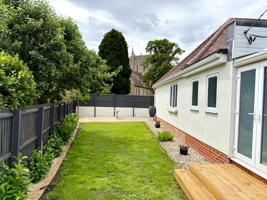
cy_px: 100
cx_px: 134
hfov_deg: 71.6
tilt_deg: +0.1
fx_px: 185
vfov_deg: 56.8
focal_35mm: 24
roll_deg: -1.8
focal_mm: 6.76
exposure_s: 1/5319
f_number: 1.78
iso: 80
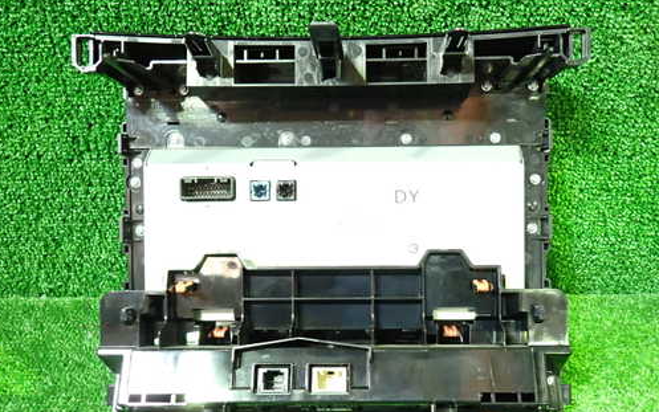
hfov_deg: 59.5
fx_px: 575
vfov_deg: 39.4
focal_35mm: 32
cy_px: 237
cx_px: 358
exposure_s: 1/25
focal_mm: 4.5
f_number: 2
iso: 800
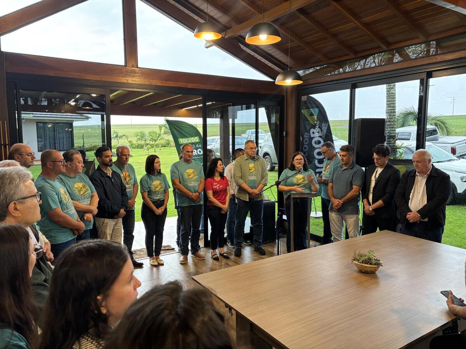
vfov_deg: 53.1
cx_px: 233
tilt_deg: -6.3
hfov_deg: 67.3
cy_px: 174
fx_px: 350
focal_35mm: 26
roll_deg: +0.2
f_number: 1.6
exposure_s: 1/60
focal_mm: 5.96
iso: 125
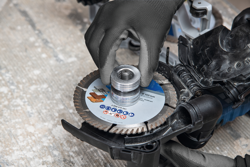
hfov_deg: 19.5
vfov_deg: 13.0
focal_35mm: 105
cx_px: 125
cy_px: 84
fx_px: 729
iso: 320
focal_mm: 105
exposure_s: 1/160
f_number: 7.1
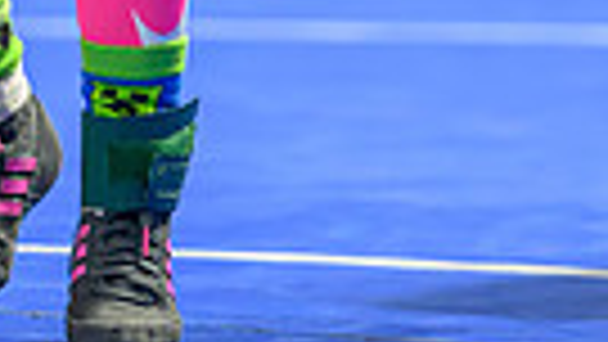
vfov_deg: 1.4
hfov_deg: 2.5
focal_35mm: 879
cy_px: -574
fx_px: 14174
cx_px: 60
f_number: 2.8
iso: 4000
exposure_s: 1/800
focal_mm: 150
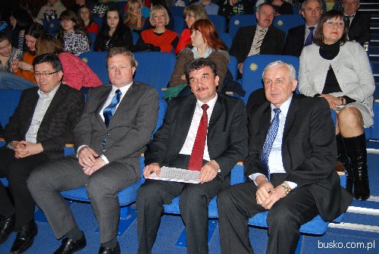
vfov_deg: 34.3
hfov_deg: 49.5
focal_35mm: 39
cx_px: 190
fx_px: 411
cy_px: 127
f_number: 4
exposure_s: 1/60
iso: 200
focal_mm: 26
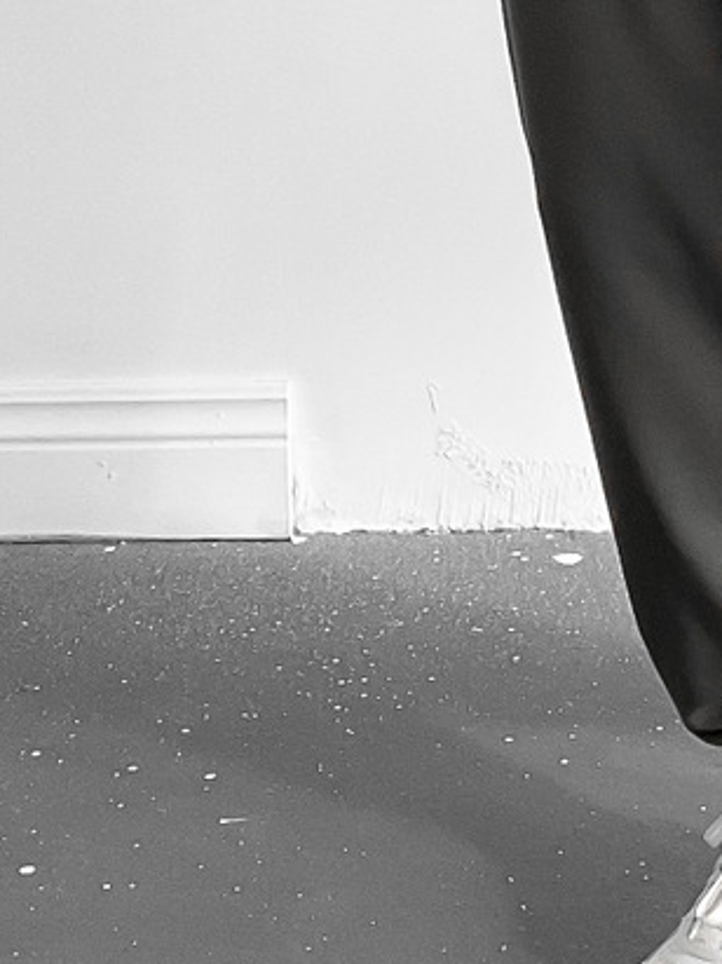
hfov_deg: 13.0
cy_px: -340
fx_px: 3144
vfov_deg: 16.3
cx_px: 588
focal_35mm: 113
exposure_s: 1/110
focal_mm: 3
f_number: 1.8
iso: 64
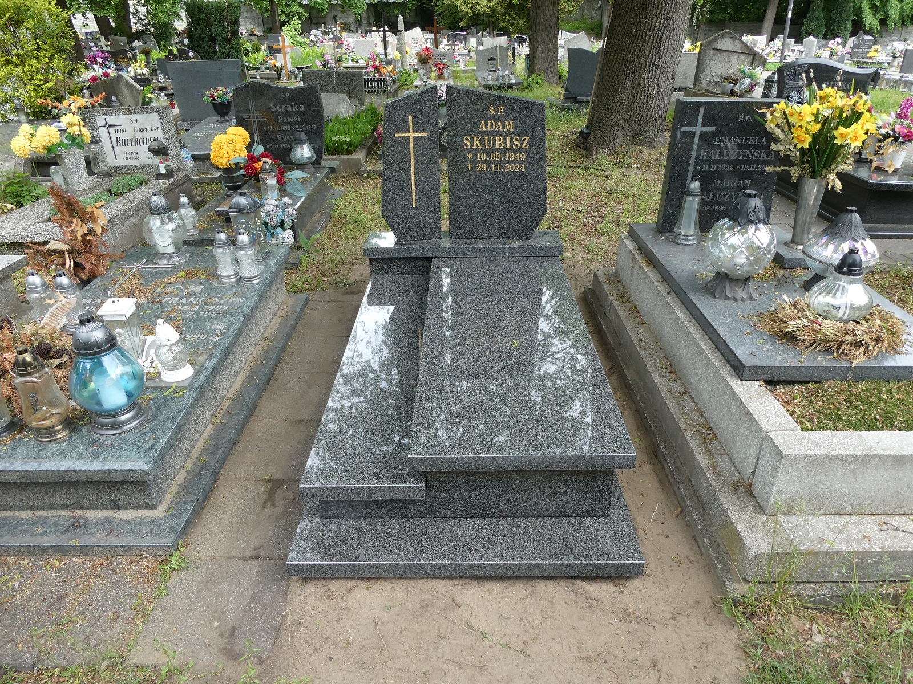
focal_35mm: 24
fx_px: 633
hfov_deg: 71.6
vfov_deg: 56.8
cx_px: 456
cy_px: 342
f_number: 3.3
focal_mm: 4.3
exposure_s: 1/100
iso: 80
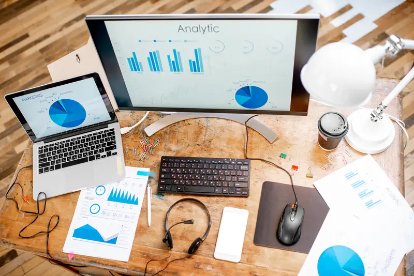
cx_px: 207
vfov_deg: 37.9
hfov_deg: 54.4
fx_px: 403
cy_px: 138
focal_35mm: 35
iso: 250
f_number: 2.2
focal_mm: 35
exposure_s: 1/160
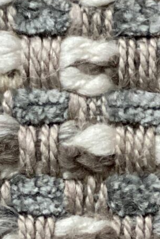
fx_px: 2037
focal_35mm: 306
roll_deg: +0.5
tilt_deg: -28.8
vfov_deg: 6.6
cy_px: 407
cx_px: 355
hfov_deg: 4.4
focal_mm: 6
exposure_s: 1/122
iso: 200
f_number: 2
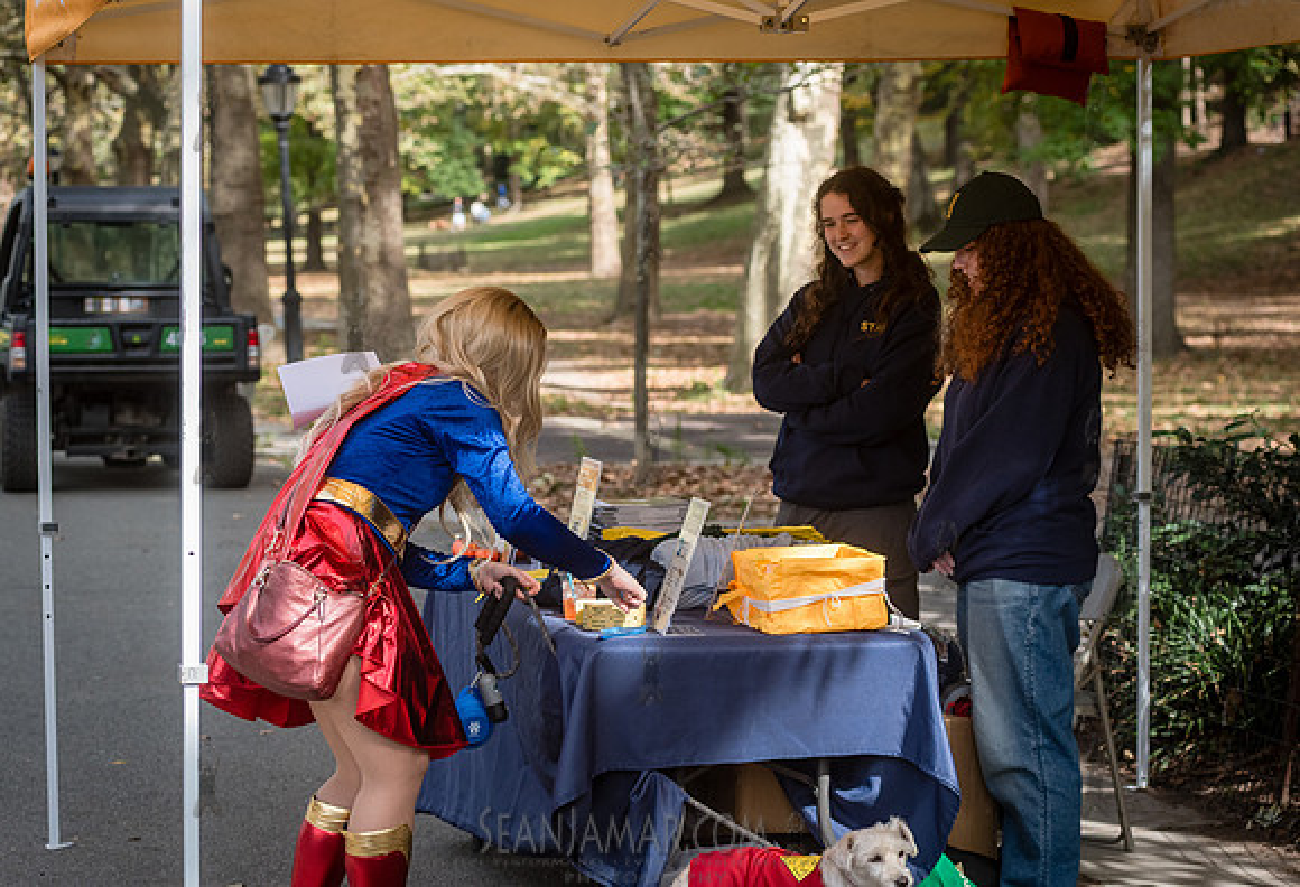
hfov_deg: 22.5
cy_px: 489
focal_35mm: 90
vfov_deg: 15.5
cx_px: 566
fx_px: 3263
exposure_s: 1/1000
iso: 1000
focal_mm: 80
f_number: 5
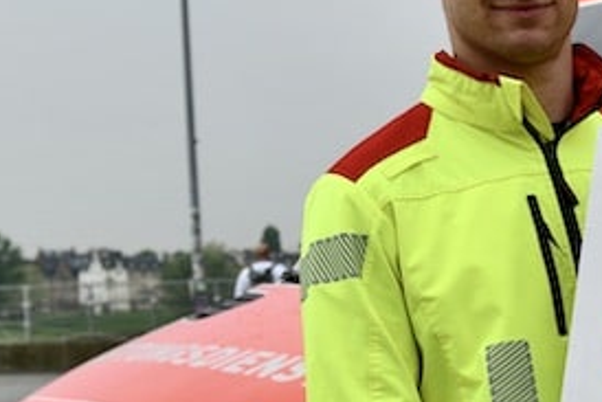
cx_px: 949
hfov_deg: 14.8
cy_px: 416
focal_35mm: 127
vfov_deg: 10.7
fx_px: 2125
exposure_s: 1/160
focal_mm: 34
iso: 100
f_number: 4.5
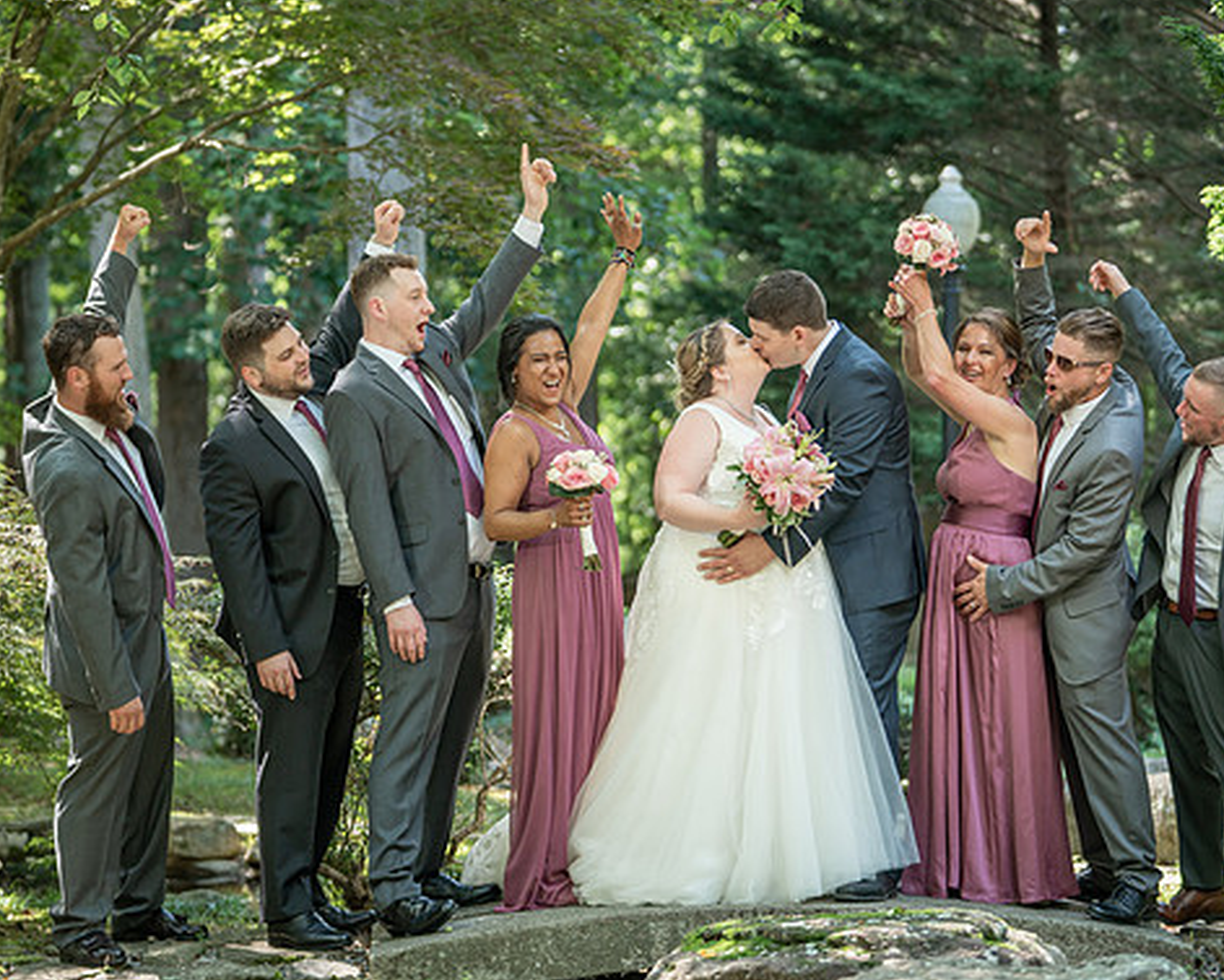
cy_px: 466
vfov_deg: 13.8
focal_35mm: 112
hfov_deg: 17.1
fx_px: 4058
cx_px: 686
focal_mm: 92
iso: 200
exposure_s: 1/200
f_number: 2.8
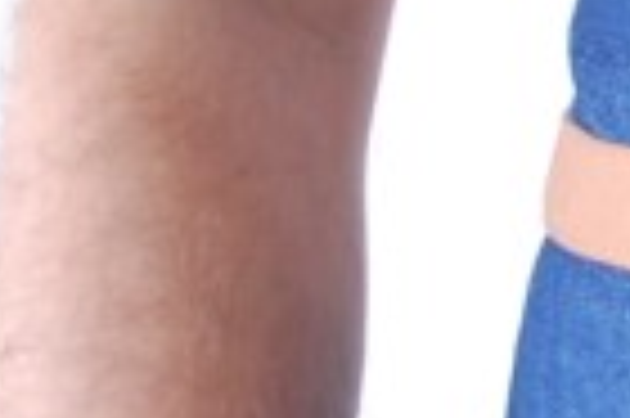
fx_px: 5611
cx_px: 1174
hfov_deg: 6.3
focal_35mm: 321
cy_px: -272
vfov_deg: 4.2
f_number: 4.5
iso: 800
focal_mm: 30
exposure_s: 1/25
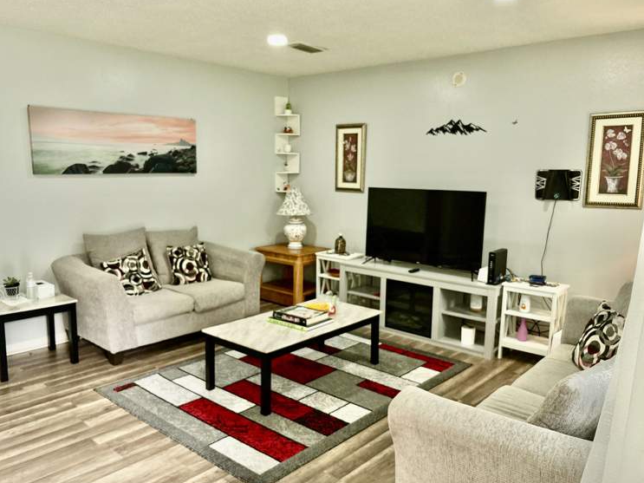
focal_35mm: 28
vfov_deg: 49.7
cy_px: 251
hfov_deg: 63.4
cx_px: 304
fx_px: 521
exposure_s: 1/187
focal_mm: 5.96
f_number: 1.6
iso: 50
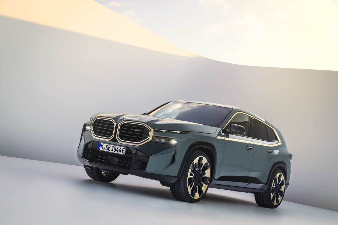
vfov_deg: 25.1
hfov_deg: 36.9
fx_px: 507
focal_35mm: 54
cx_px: 168
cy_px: 114
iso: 250
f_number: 4.5
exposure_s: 1/125
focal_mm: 53
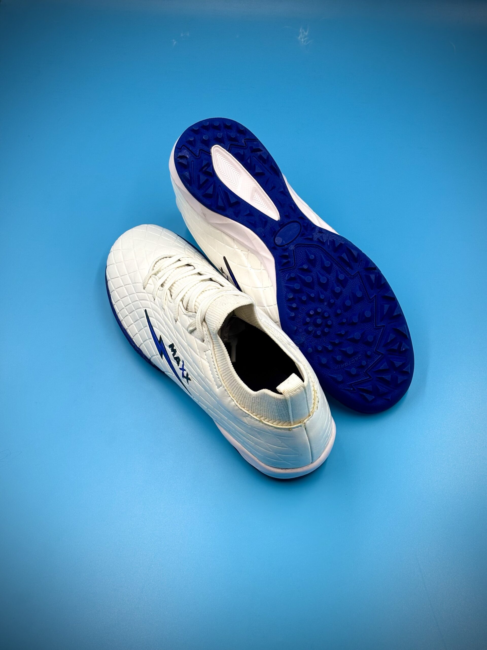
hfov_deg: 28.0
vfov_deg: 36.8
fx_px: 975
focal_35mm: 52
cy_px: 325
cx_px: 244
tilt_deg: -58.8
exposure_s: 1/121
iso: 32
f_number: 1.6
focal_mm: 5.96
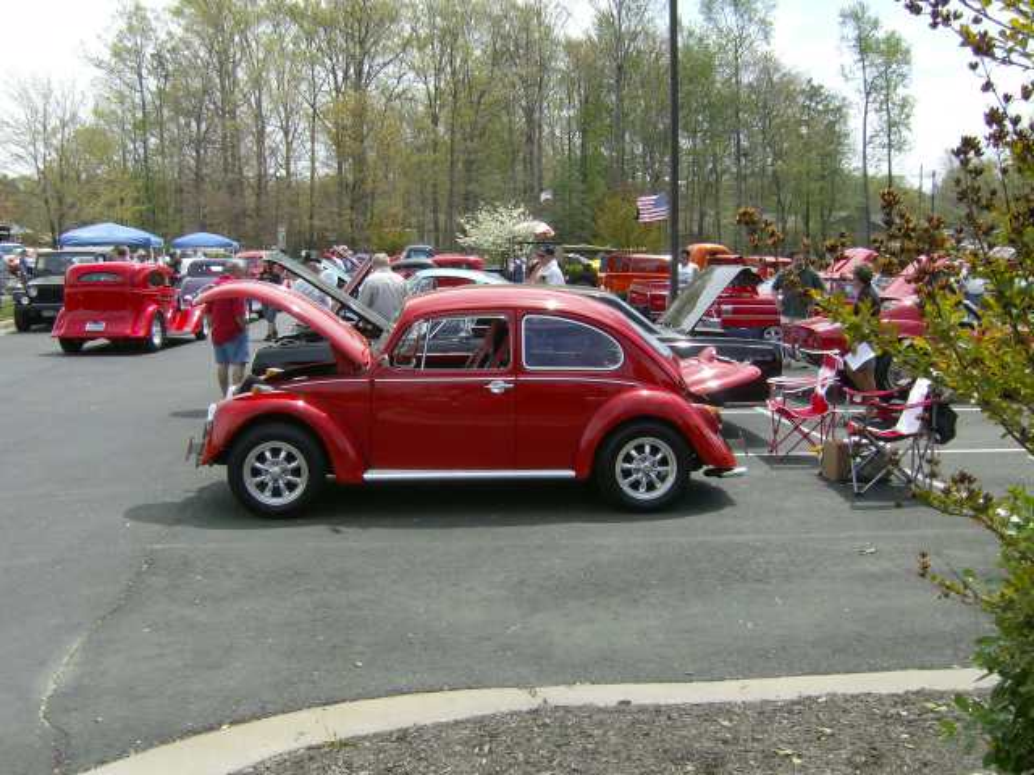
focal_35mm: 36
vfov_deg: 39.7
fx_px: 1075
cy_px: 388
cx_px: 517
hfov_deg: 51.4
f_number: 4.7
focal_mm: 6
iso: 100
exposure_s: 1/432
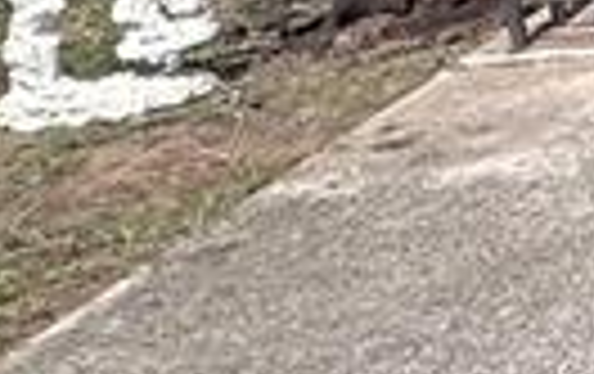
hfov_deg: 9.7
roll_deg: +0.7
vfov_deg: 10.7
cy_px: -315
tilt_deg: -6.4
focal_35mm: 115
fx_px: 1865
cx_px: 2061
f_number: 2.2
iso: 40
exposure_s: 1/997
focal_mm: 2.22
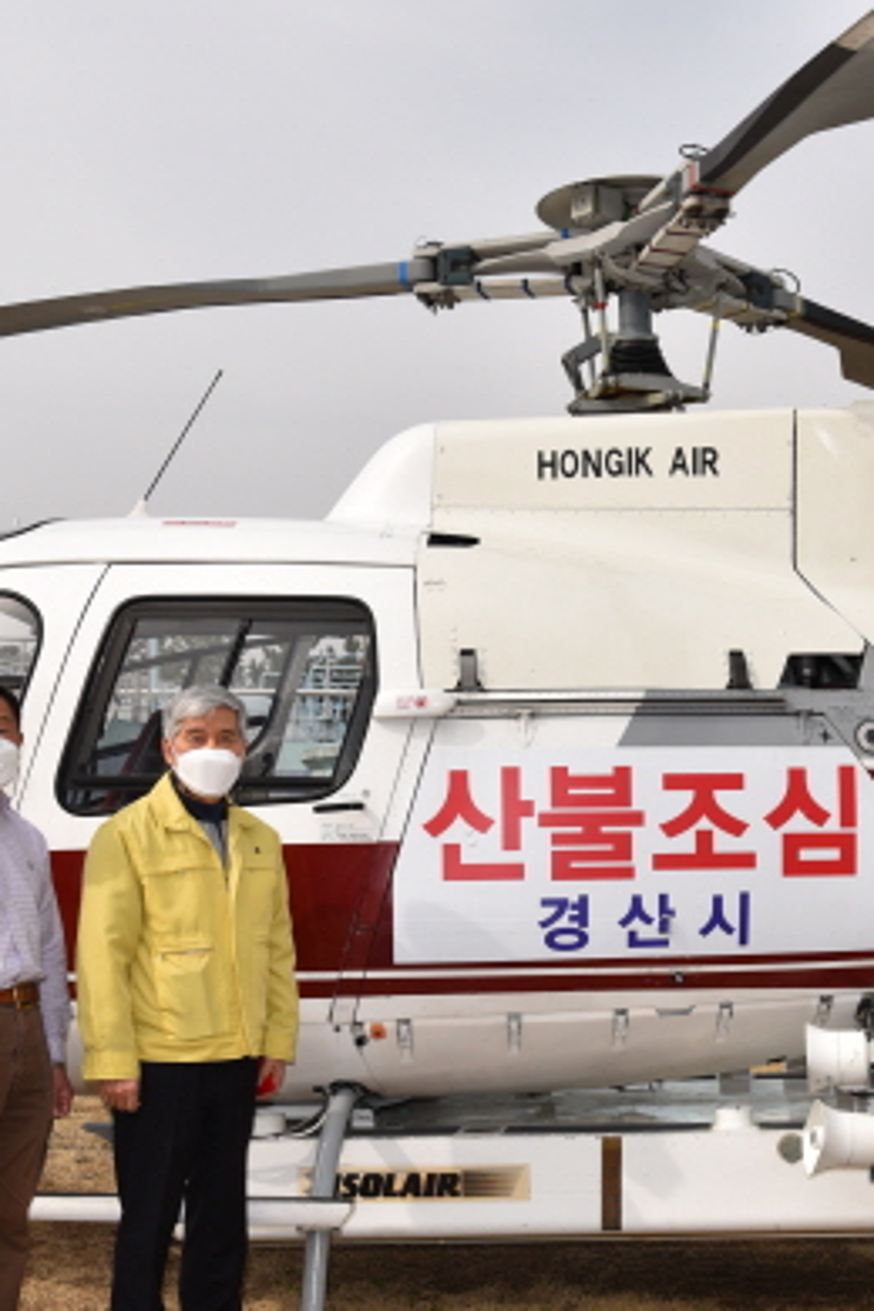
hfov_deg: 25.6
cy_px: 773
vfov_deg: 38.1
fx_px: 1894
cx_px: 689
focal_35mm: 52
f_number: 10
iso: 100
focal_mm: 29
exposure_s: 1/200
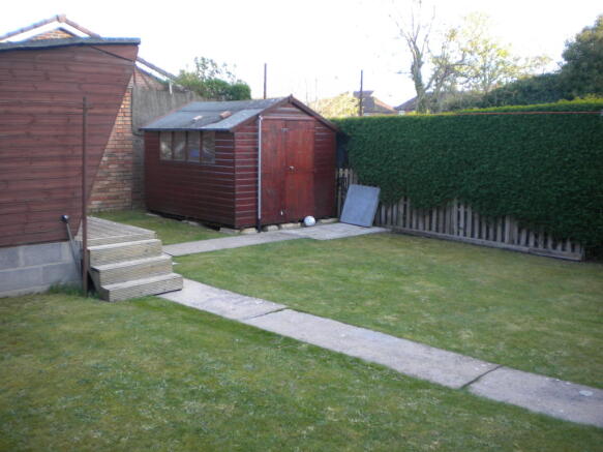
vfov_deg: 40.7
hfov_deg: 52.6
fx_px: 610
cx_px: 302
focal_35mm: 35
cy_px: 226
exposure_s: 1/61.1
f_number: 3.1
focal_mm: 6.3
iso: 80
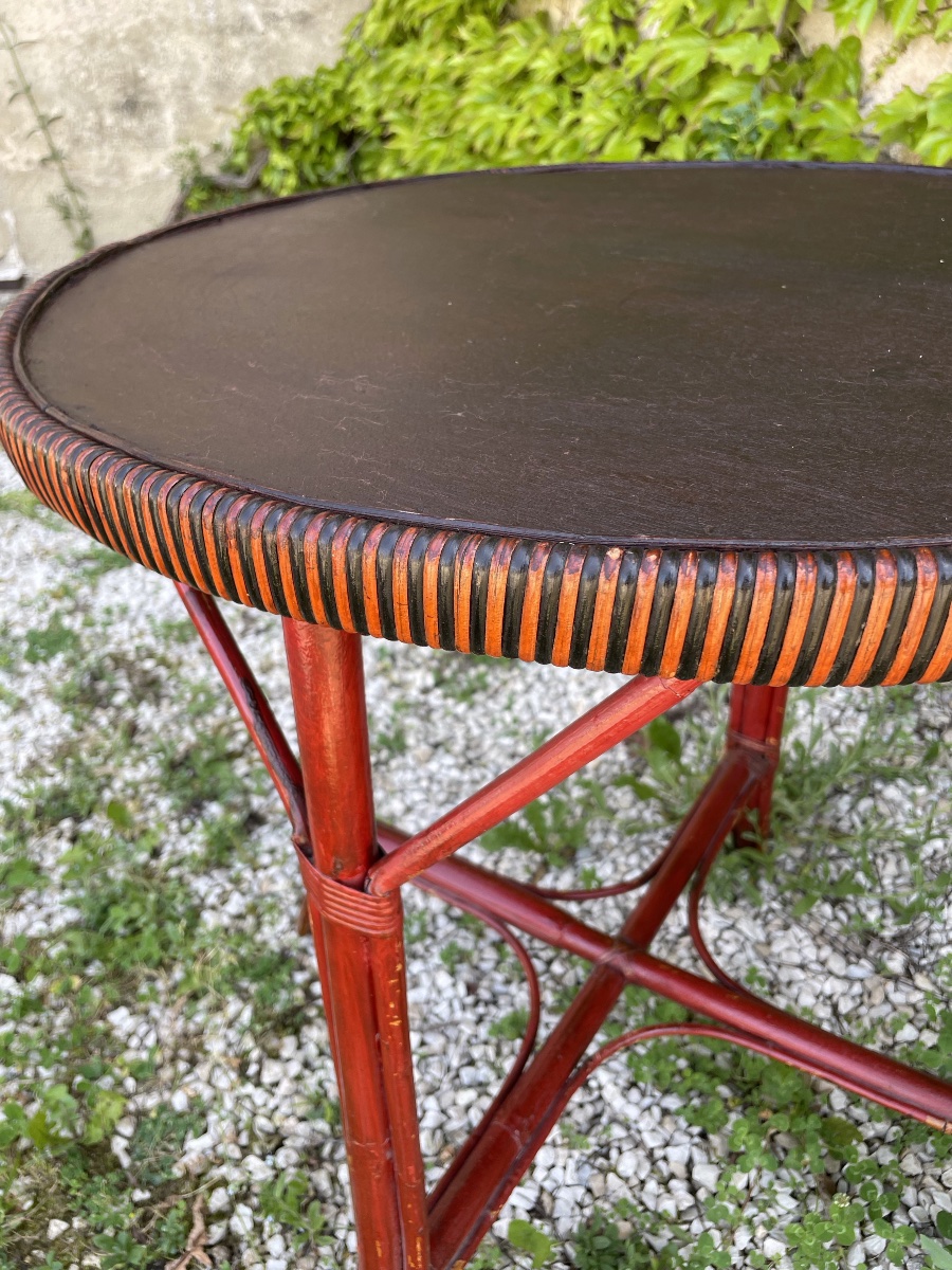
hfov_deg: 53.1
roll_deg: +1.4
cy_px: 635
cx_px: 476
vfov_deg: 67.3
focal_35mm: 26
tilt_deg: -30.7
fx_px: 953
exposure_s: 1/160
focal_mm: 4.2
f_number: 1.6
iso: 32
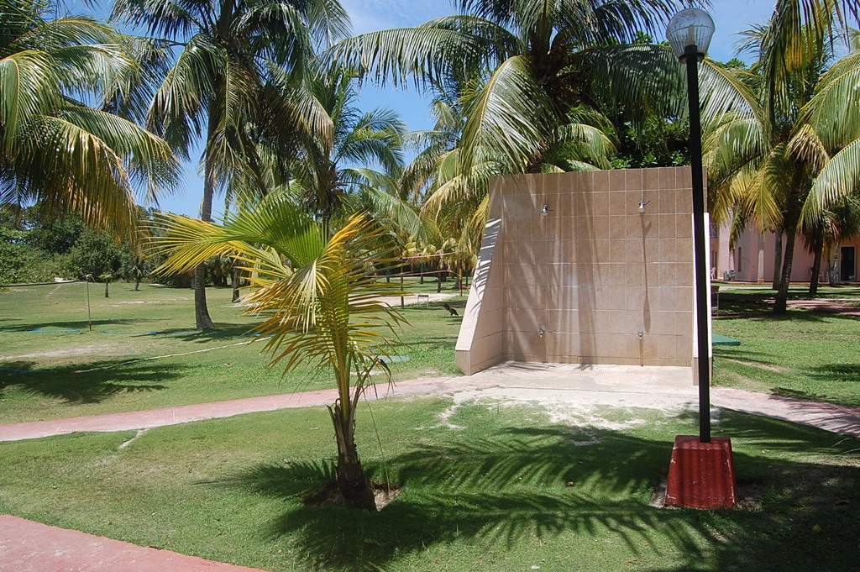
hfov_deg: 67.4
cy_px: 286
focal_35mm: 27
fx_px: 644
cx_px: 430
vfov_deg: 47.9
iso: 200
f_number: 9
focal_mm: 18
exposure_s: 1/320
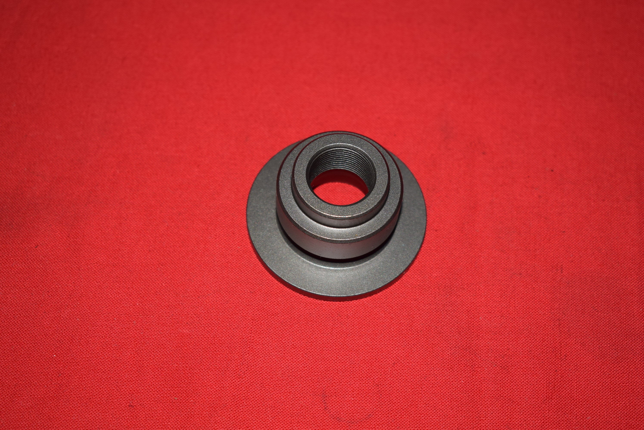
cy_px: 215
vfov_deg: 20.2
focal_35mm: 68
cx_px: 322
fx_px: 1208
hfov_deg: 29.8
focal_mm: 45
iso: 160
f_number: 5.6
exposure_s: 1/200
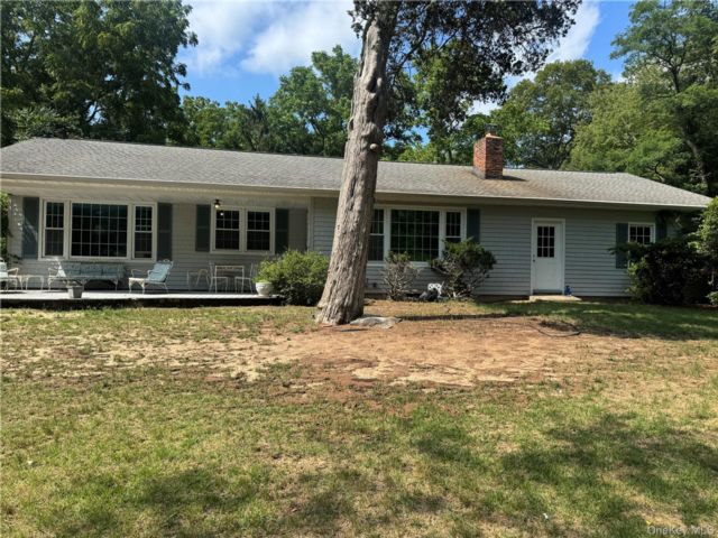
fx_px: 498
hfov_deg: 71.6
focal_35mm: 24
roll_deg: -1.1
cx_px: 359
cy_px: 269
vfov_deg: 56.8
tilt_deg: +0.7
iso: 80
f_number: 1.78
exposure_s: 1/2604
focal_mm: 6.76
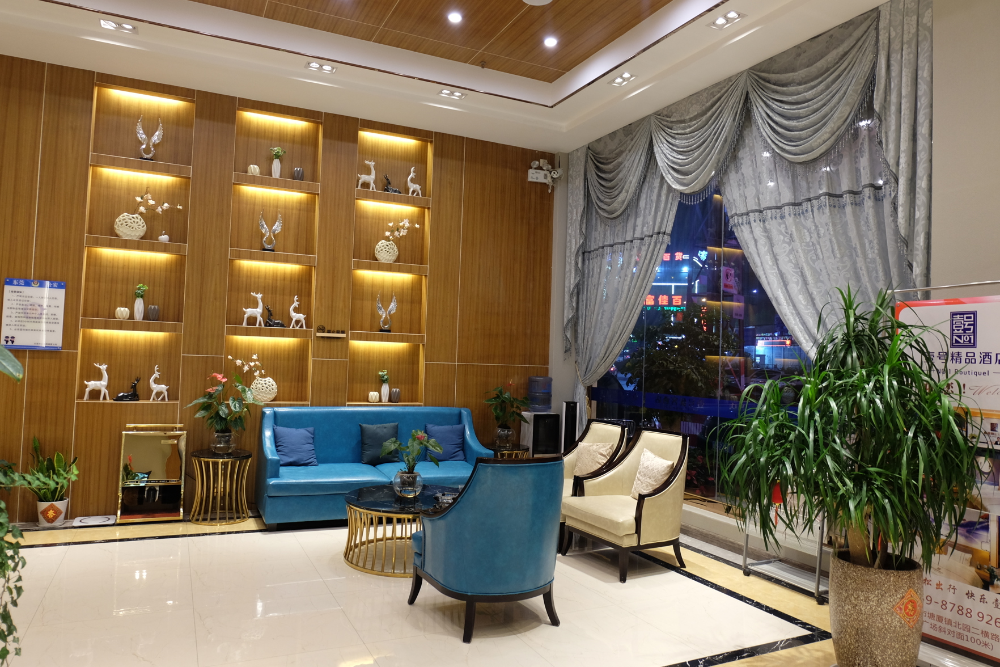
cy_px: 334
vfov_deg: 53.1
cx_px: 500
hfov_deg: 73.7
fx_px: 667
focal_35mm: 24
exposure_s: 1/15
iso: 500
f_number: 3.5
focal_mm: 16
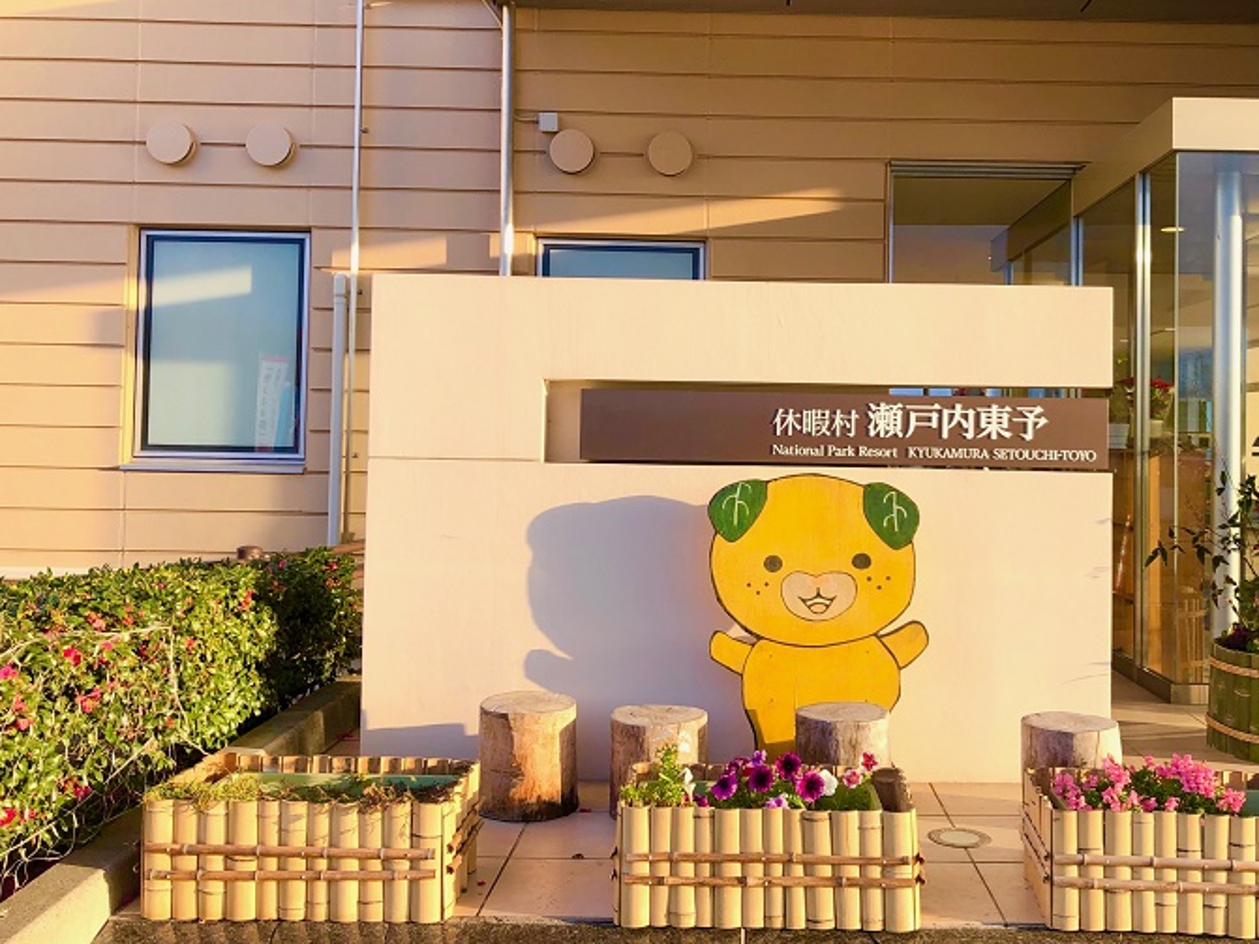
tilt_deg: +1.7
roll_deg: -1.3
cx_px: 757
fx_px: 1236
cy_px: 408
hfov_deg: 53.6
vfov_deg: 41.7
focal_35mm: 34
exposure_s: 1/316
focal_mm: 4
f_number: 1.8
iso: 20
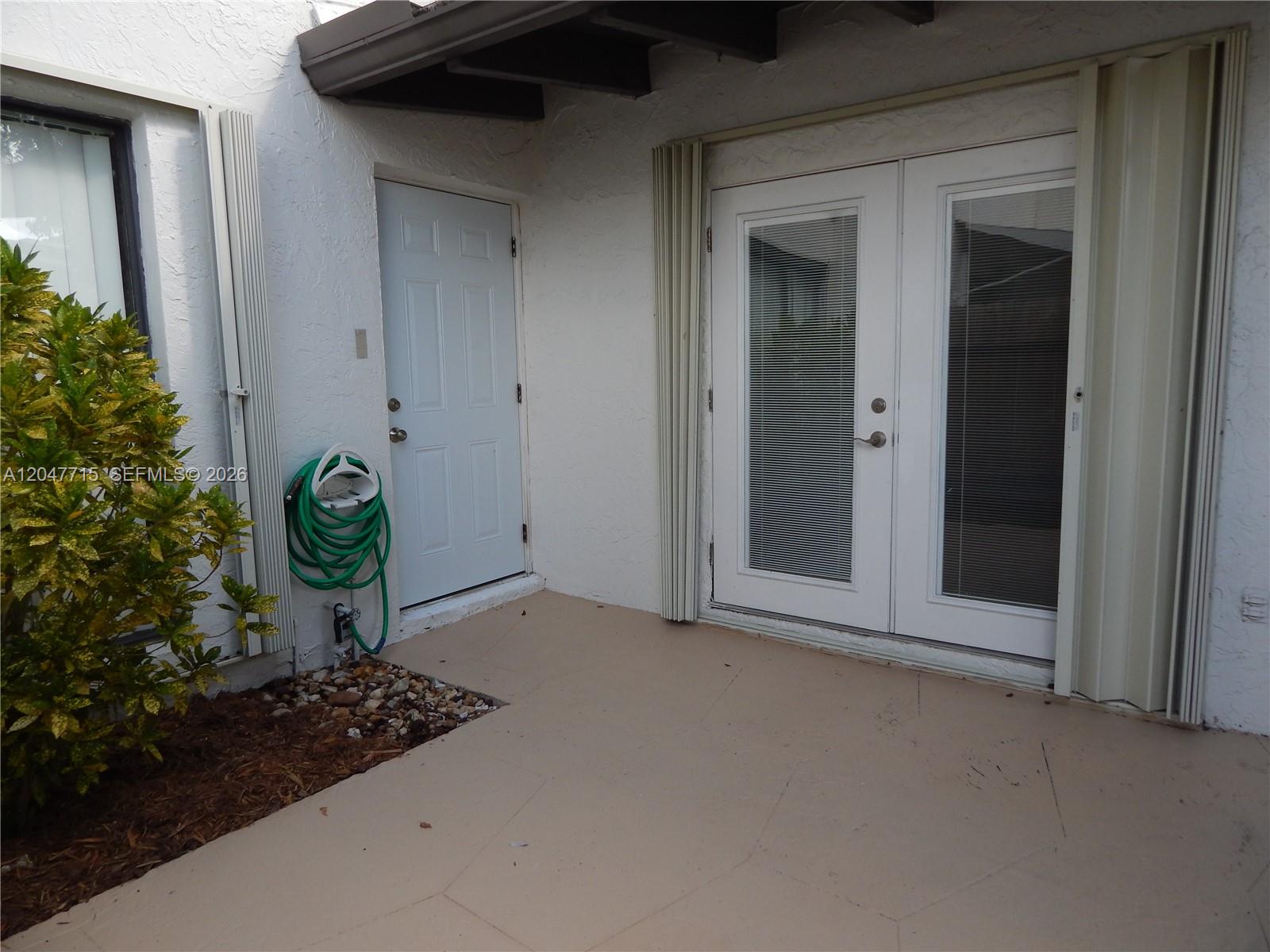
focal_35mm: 23
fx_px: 844
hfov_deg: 73.9
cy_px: 476
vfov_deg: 58.9
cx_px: 635
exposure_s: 1/400
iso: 125
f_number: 3
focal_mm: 4
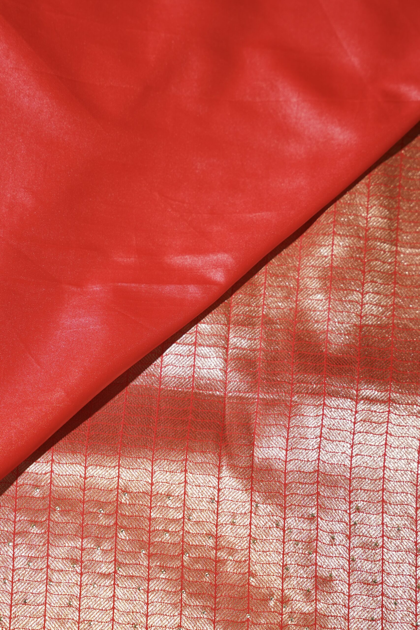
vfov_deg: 19.5
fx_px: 1837
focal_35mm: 105
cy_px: 315
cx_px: 210
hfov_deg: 13.0
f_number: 2.8
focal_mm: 70
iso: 400
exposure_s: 1/200
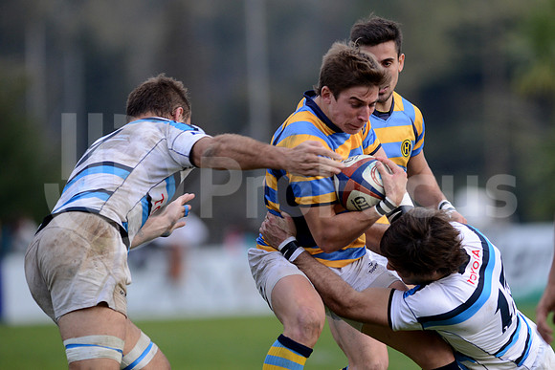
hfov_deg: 4.9
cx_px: 278
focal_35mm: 420
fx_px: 6476
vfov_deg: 3.3
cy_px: 185
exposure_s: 1/1250
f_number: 4
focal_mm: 420
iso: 800
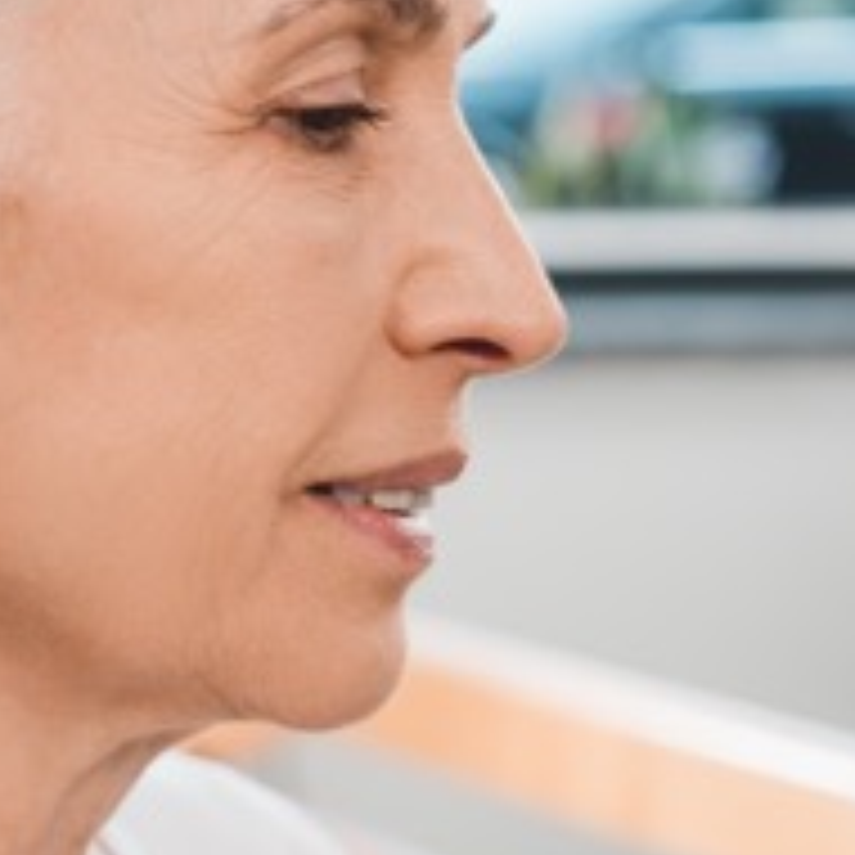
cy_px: 268
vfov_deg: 12.2
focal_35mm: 143
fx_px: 3996
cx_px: -414
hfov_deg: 11.7
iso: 320
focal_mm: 50
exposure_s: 1/160
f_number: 4
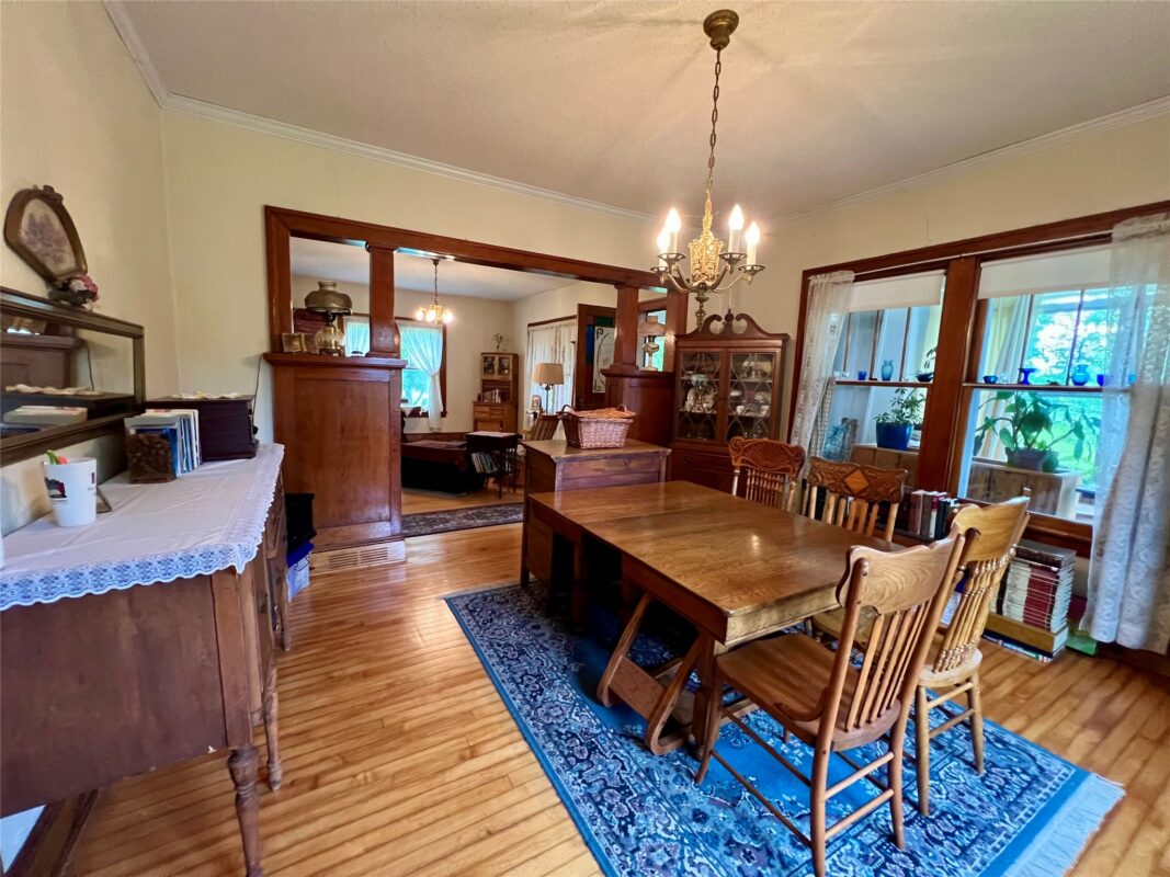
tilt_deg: -6.8
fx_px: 439
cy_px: 438
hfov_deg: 106.2
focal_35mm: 13
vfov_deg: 89.9
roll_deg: -2.1
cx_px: 585
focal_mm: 1.57
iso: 640
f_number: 1.8
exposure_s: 1/60
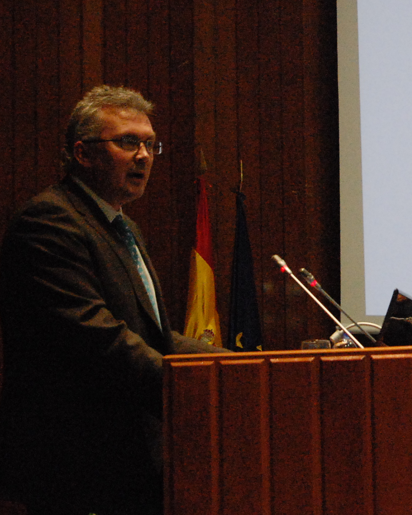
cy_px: 247
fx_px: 2177
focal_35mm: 143
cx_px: 423
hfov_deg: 10.7
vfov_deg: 13.5
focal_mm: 55
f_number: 5.6
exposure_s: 1/125
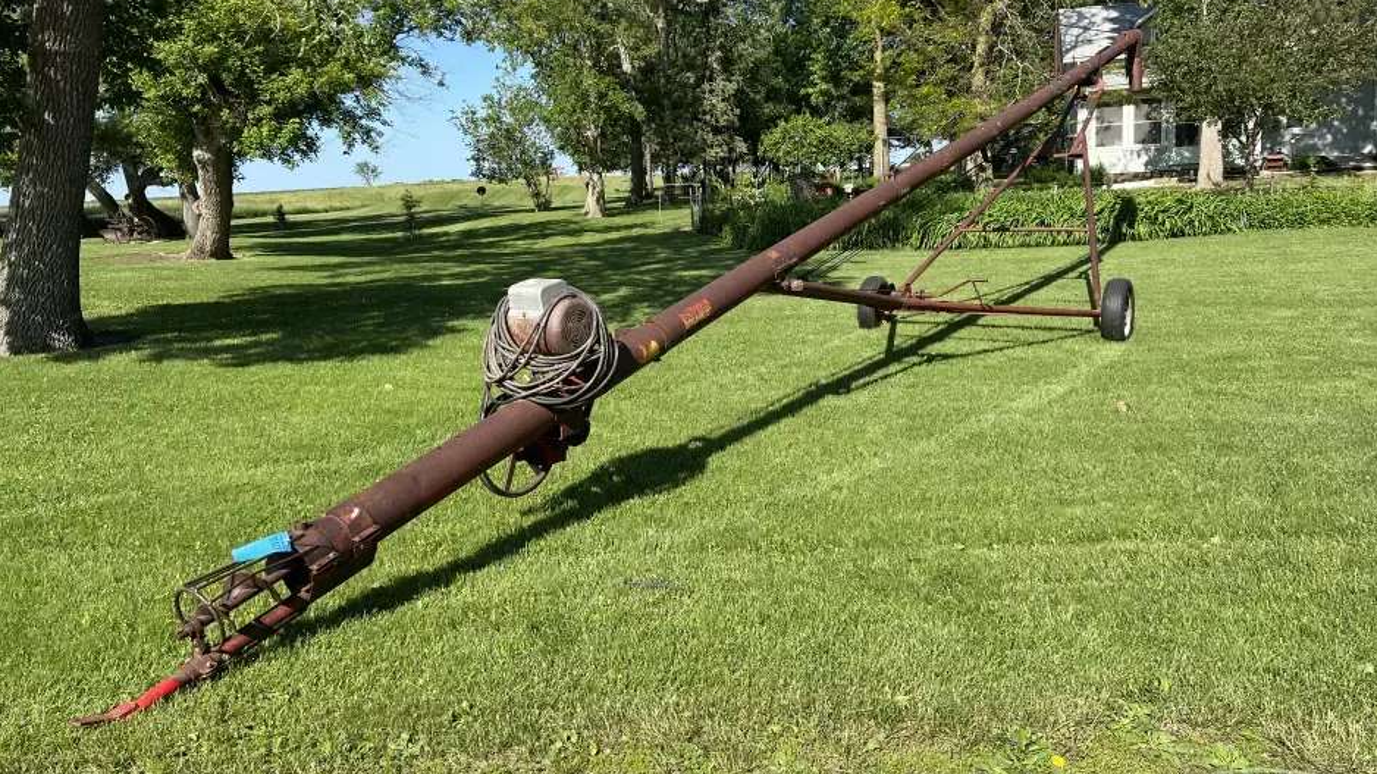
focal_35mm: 29
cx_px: 702
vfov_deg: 40.1
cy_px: 341
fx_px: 1059
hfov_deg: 66.1
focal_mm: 5.7
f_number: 1.5
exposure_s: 1/2299
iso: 50
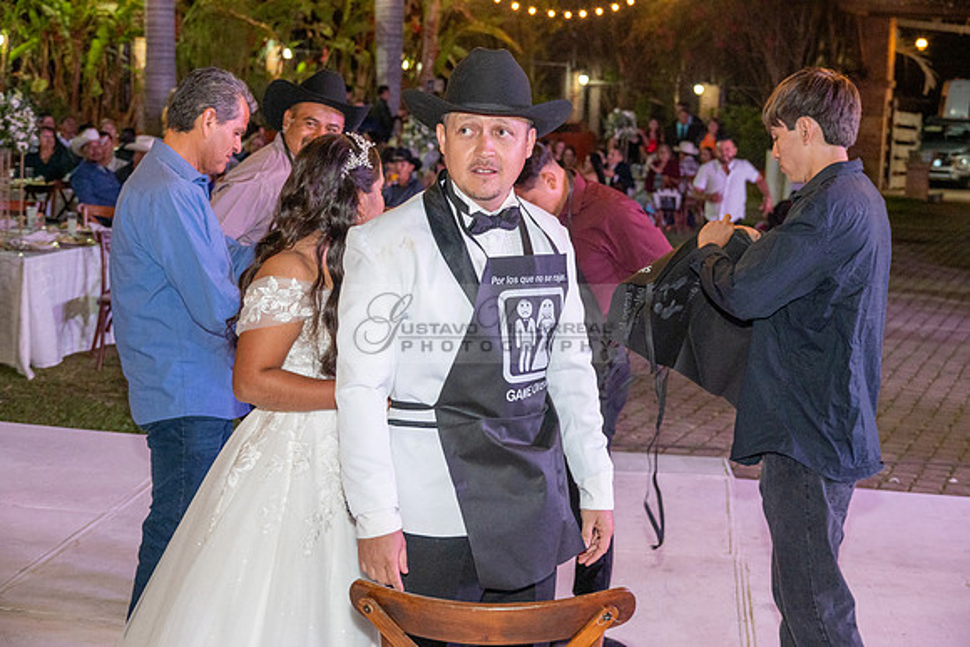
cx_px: 485
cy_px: 324
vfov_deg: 24.6
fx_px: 1482
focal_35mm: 55
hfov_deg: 36.2
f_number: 5.6
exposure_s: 1/80
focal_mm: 55
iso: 2500
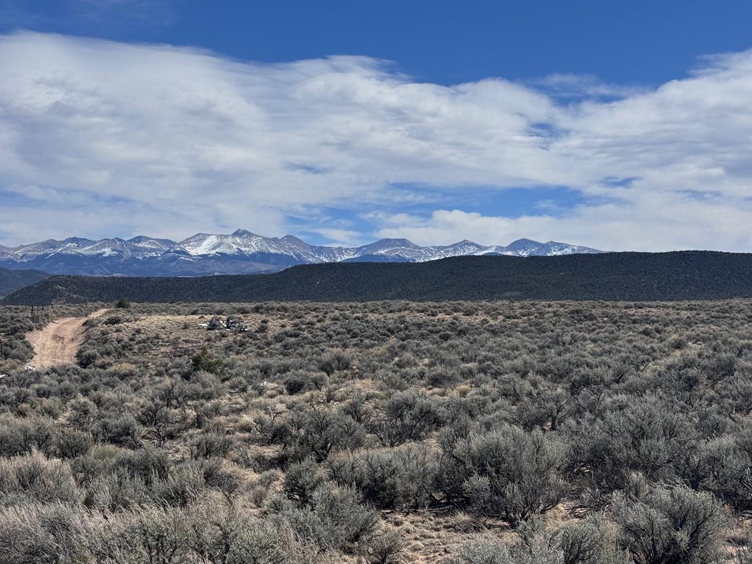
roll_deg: -0.2
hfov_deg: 33.2
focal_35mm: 58
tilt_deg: -0.1
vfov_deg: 25.2
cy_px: 317
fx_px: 1260
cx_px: 383
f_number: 1.78
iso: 64
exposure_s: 1/9009
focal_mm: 6.76
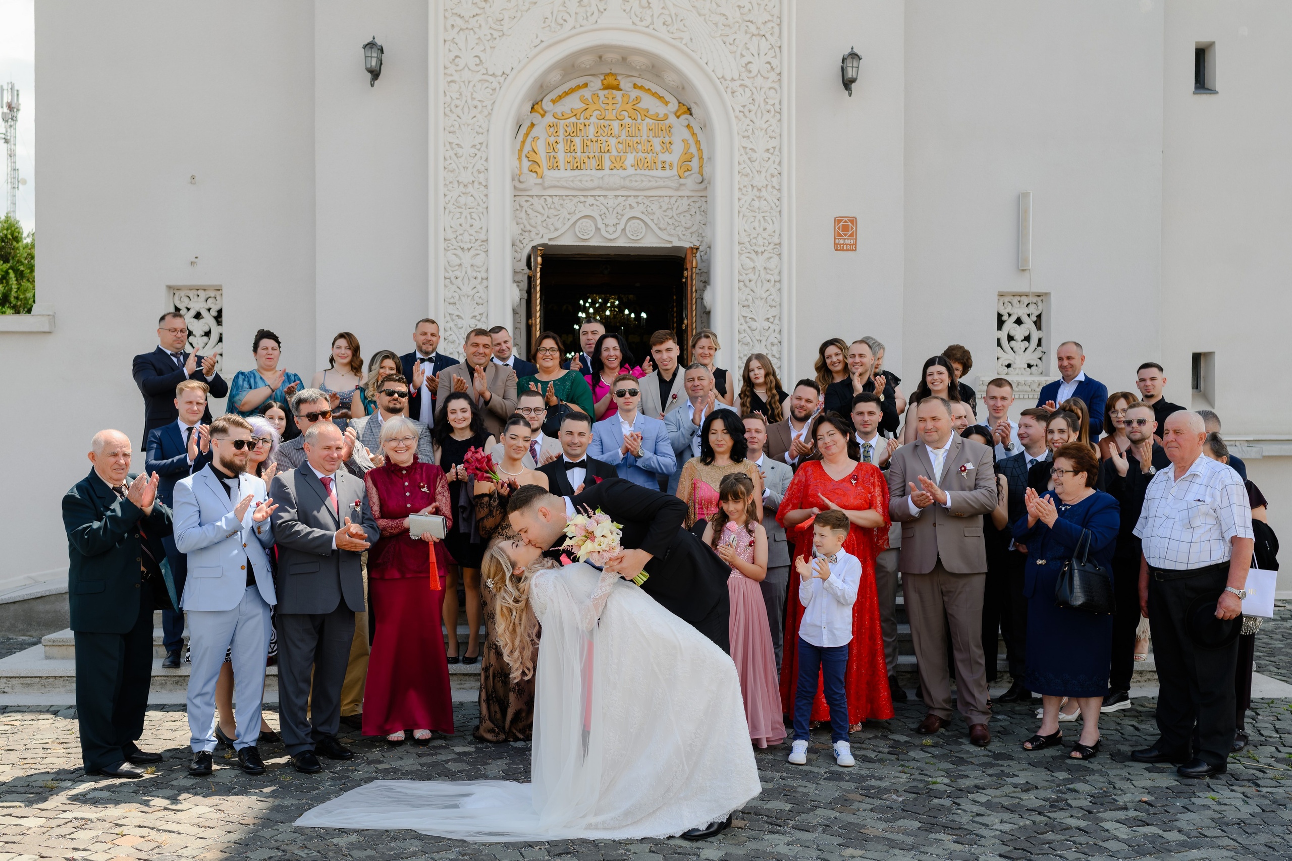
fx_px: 1256
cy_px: 430
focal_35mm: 35
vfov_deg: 37.9
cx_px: 646
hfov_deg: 54.4
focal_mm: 35
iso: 64
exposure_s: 1/250
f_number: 4
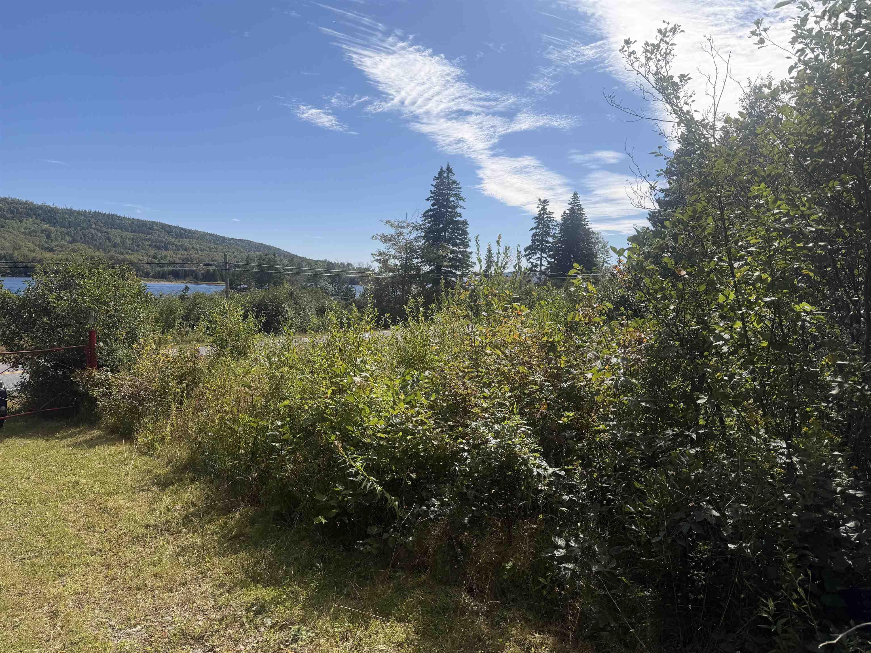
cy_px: 326
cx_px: 436
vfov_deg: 56.8
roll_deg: -3.3
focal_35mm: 24
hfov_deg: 71.6
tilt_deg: -5.7
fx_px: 604
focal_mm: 6.76
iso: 80
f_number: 1.78
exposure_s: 1/5714
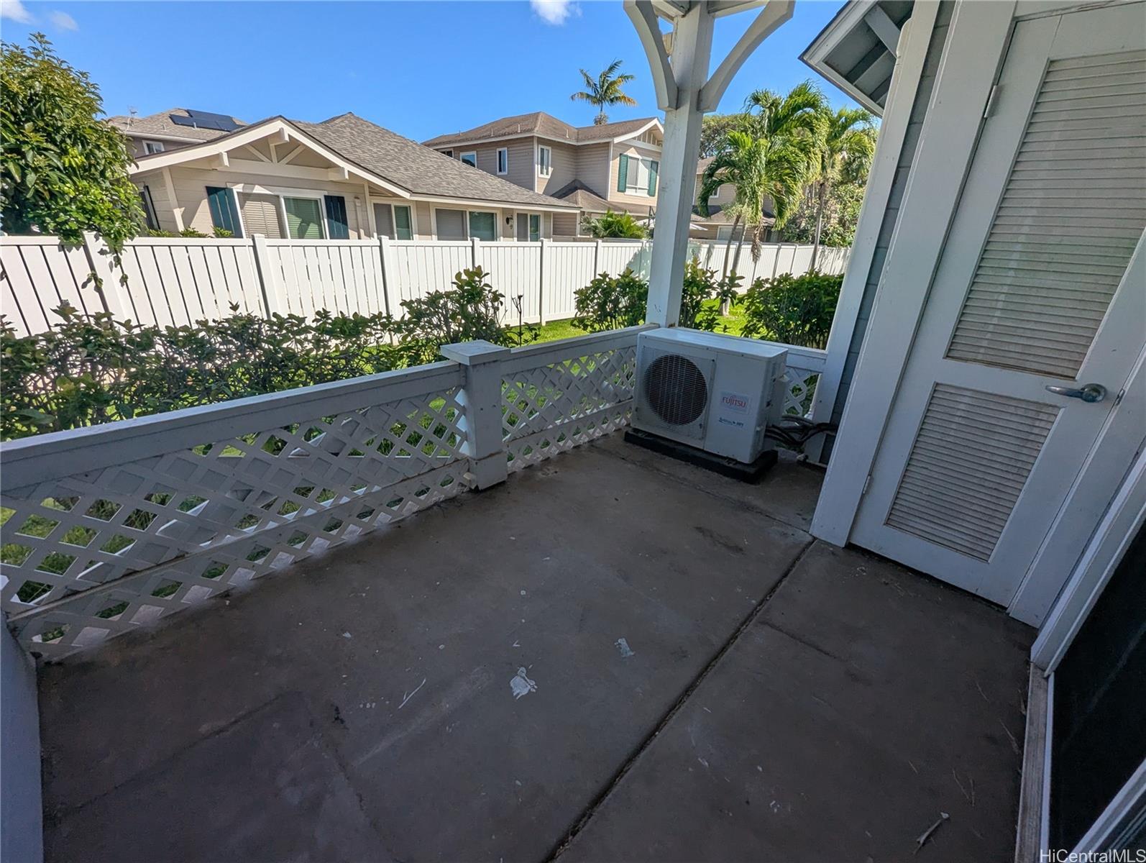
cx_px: 573
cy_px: 432
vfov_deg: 90.1
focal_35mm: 13
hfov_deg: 106.1
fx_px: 431
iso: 44
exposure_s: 1/1616
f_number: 2.2
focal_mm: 1.95
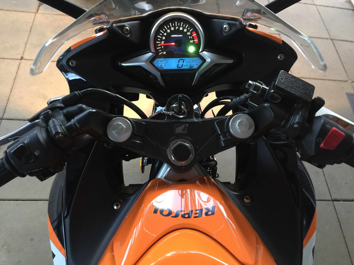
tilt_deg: -55.9
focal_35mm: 29
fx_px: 297
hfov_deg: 61.7
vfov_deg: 48.2
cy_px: 132
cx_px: 177
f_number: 2.2
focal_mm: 4.15
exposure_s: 1/4
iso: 80
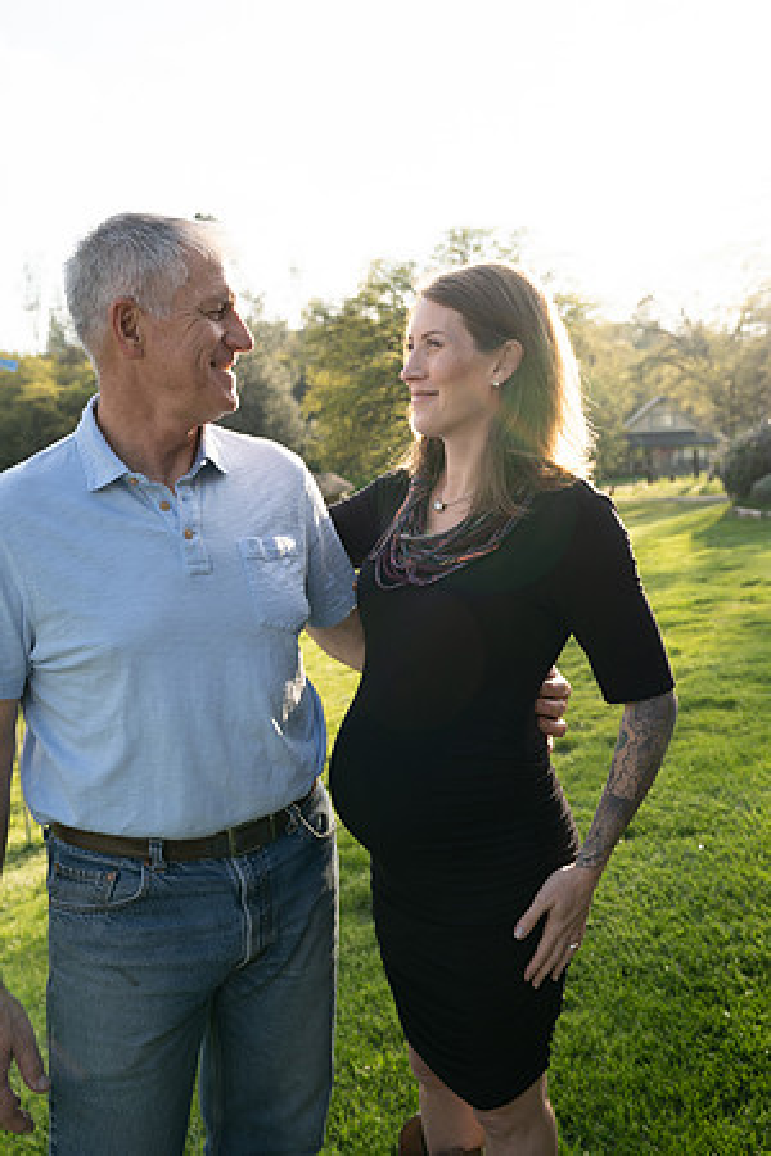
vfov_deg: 60.3
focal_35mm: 31
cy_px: 578
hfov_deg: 42.3
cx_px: 386
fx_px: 996
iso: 125
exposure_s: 1/250
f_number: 4.5
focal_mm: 31
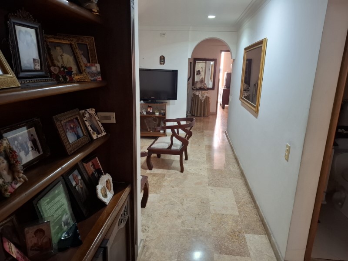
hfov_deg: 73.9
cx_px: 174
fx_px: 231
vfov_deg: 58.9
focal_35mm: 23
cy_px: 130
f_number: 1.8
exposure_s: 1/30
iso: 250
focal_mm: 5.54
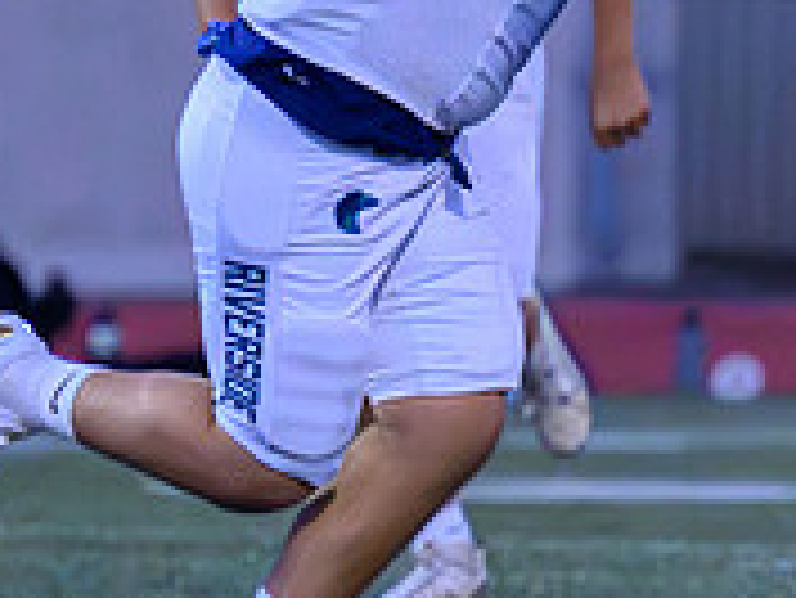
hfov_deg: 1.8
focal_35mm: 1073
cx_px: 1159
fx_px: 24691
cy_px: 153
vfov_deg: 1.4
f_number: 4
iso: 16000
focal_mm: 190
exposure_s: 1/1000
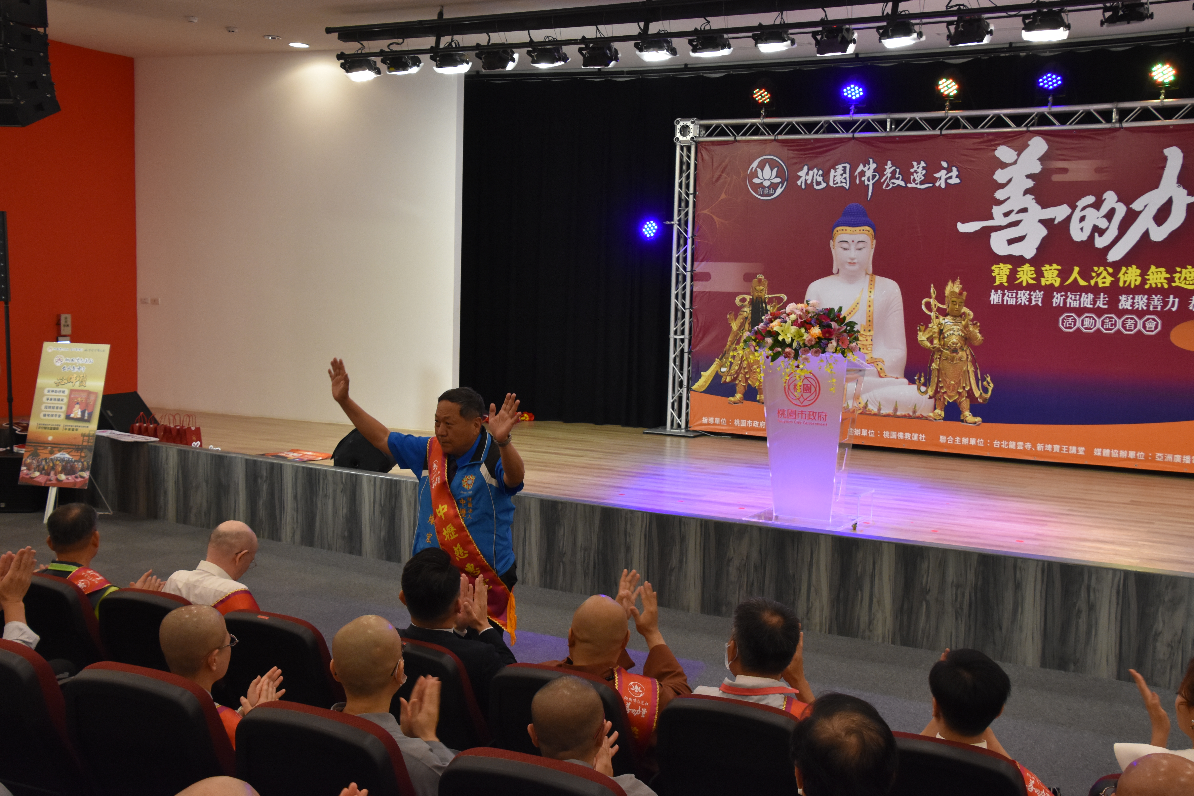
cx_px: 597
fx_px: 1293
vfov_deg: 34.2
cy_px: 398
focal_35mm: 39
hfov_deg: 49.6
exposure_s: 1/160
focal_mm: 26
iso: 1600
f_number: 6.3
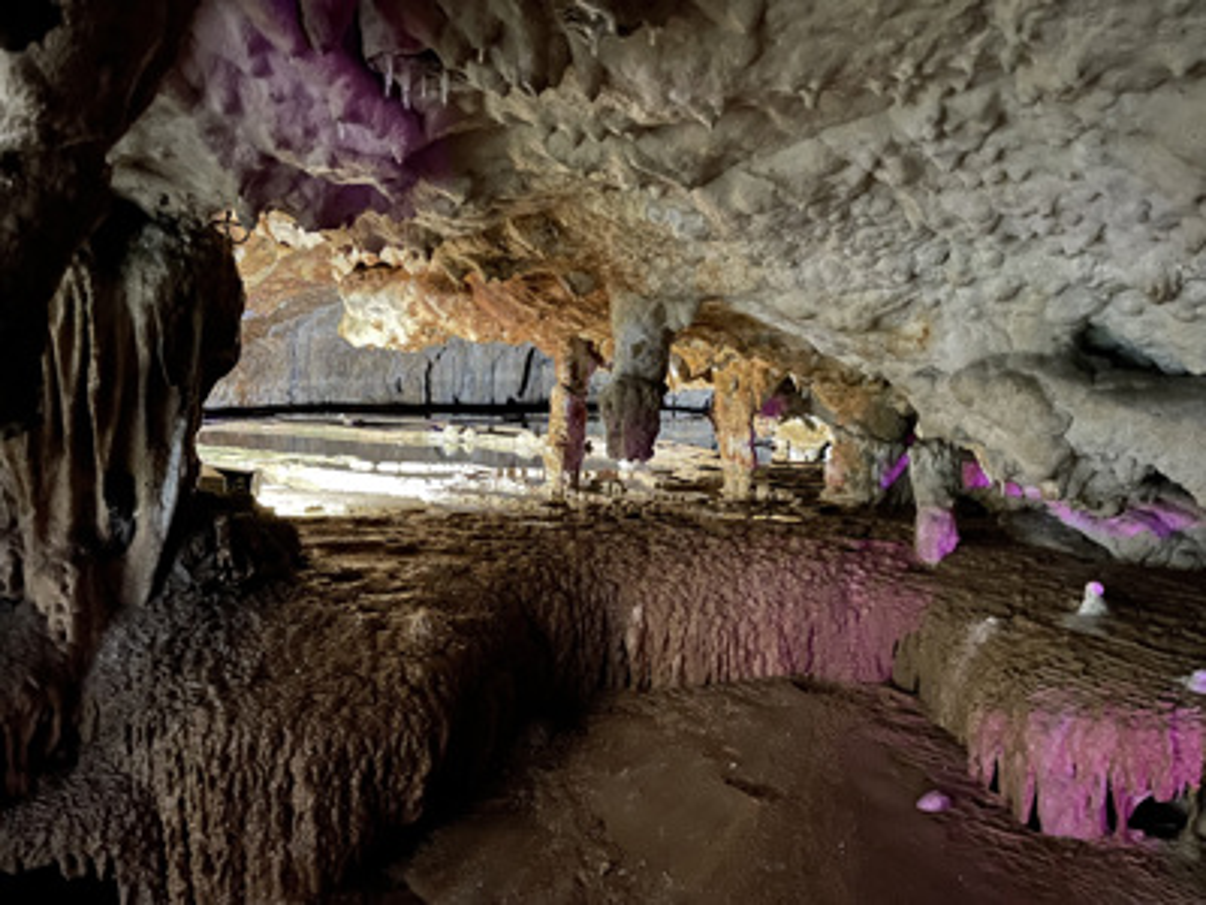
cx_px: 603
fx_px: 906
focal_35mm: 26
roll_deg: -0.5
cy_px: 452
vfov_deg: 53.1
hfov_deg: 67.3
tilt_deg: -4.4
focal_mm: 4.2
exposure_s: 1/4
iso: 640
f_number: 1.6
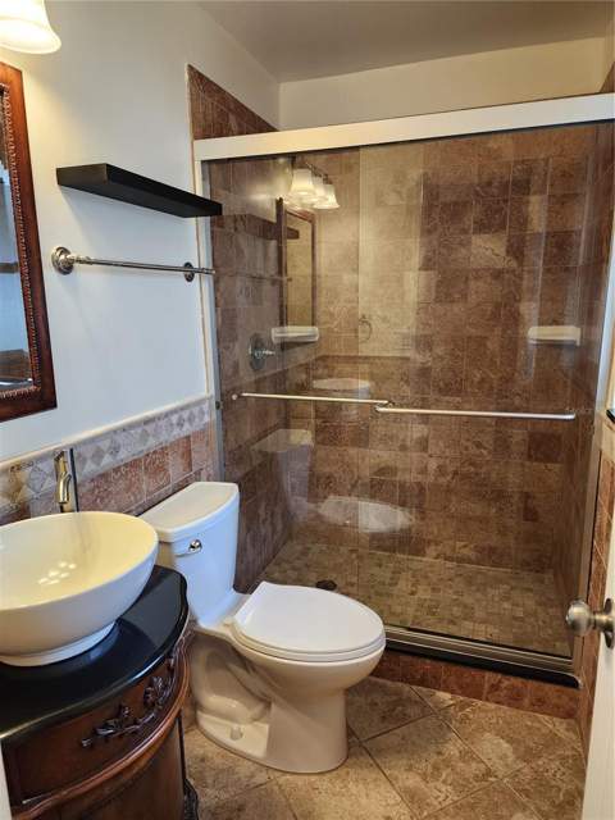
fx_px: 545
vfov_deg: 73.9
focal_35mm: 23
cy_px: 410
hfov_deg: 58.9
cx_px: 308
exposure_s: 1/120
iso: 160
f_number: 1.8
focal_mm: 6.4
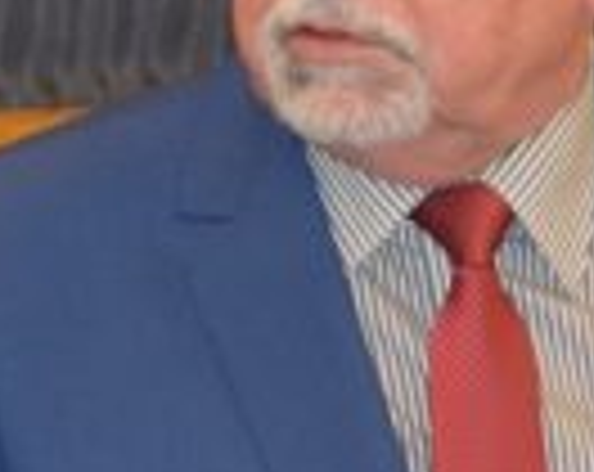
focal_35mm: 756
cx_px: -234
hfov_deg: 2.6
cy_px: 139
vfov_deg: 2.0
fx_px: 13261
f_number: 5.6
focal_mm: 92
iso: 1250
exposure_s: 1/60
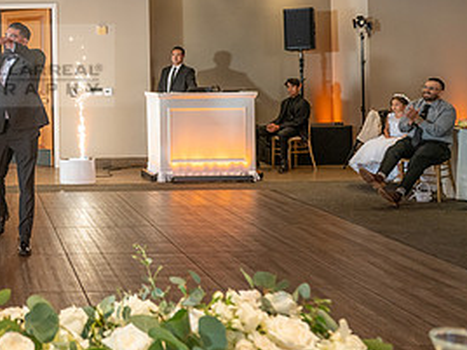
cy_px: 65
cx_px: -33
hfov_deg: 33.7
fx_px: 675
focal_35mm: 50
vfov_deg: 28.4
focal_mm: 24
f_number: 3.5
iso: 800
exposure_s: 1/200
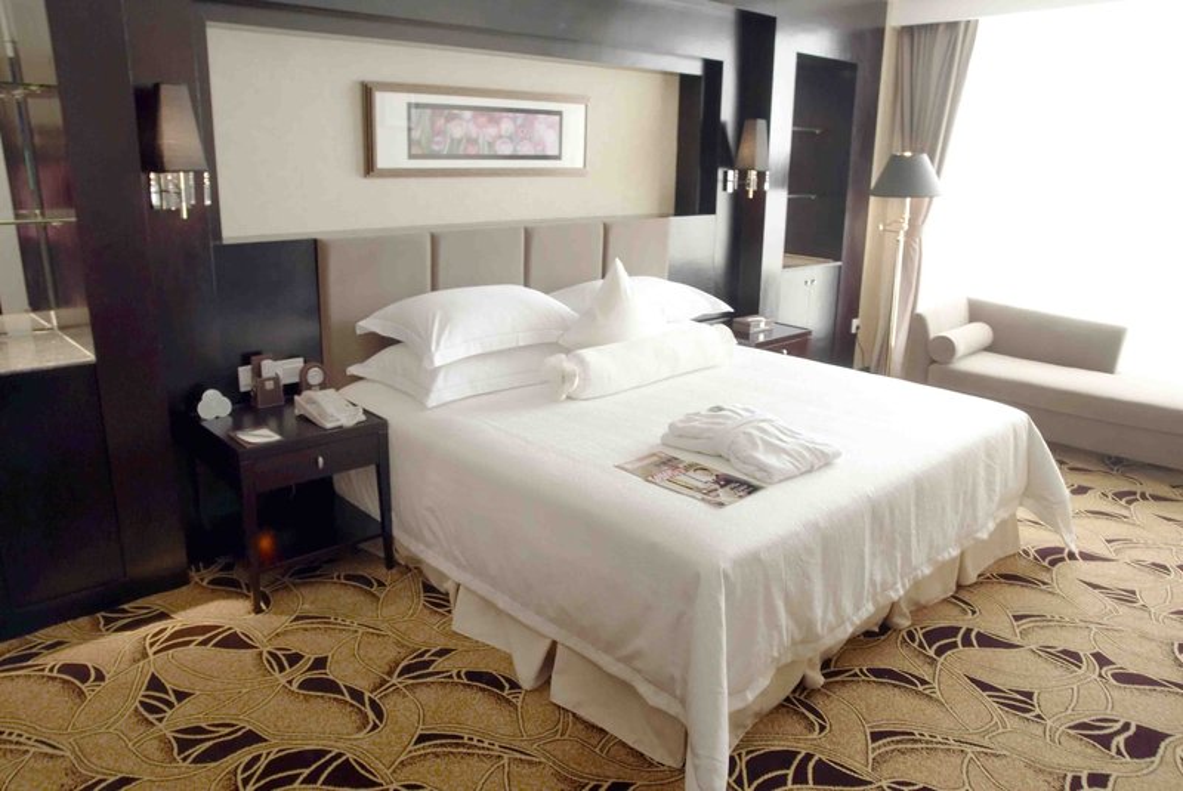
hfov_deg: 70.4
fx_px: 839
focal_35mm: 26
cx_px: 592
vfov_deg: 50.5
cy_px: 396
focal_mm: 17
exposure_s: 1/6
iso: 200
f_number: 8
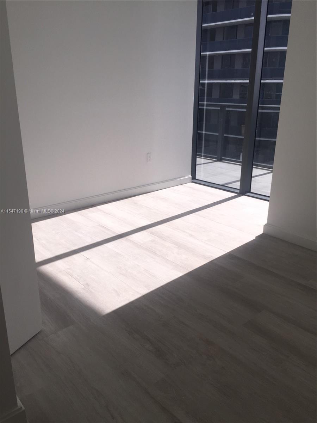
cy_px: 212
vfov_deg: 61.7
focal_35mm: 29
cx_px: 158
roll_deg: -1.6
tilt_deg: -16.8
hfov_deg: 48.2
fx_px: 354
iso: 32
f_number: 2.2
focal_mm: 4.15
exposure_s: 1/898
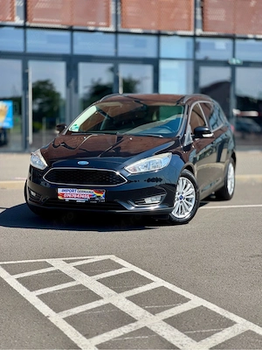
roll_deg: +0.4
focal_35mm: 77
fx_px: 777
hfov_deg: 19.1
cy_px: 175
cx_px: 131
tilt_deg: -3.5
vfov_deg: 25.3
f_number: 2.8
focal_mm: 9
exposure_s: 1/412
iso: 25
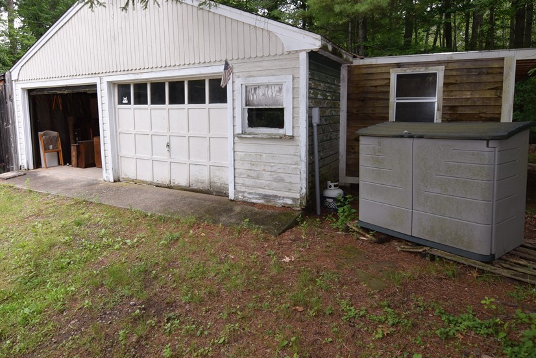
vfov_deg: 57.7
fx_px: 323
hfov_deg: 79.2
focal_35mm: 22
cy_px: 148
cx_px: 244
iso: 180
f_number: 5.6
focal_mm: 11
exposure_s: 1/125
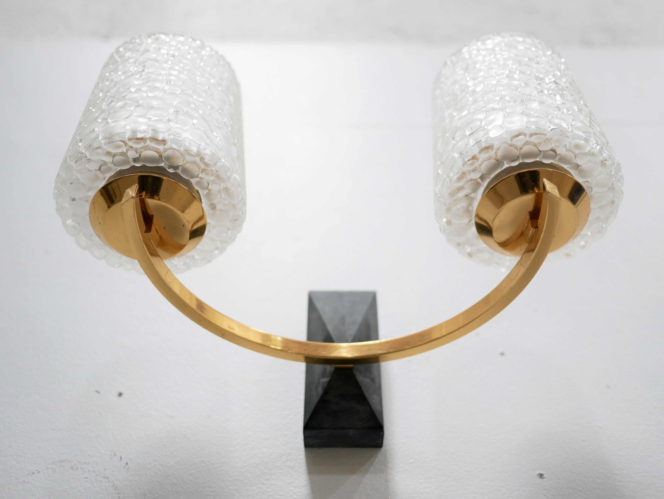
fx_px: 825
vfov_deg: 33.6
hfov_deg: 43.8
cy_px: 238
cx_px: 347
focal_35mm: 43
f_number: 1.7
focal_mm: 20
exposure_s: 1/60
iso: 500
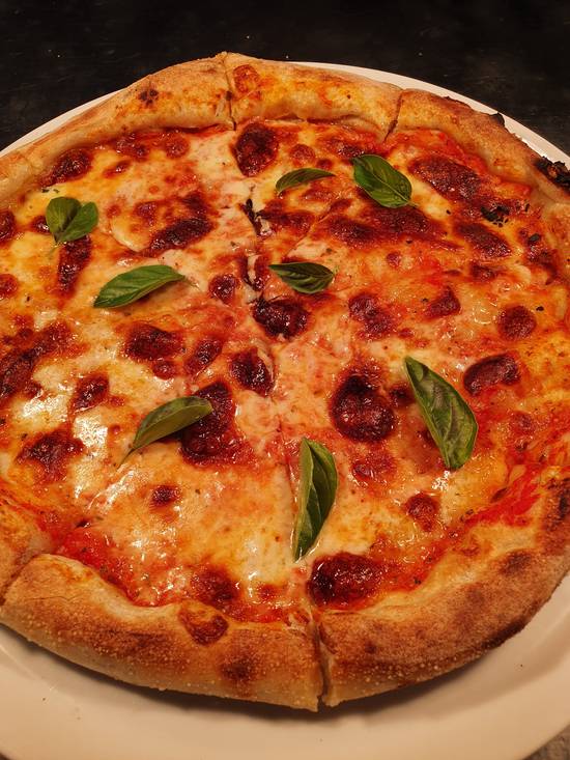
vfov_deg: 67.3
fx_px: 571
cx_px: 285
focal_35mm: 26
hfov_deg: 53.1
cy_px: 380
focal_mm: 4.32
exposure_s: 1/135
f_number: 2.4
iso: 50
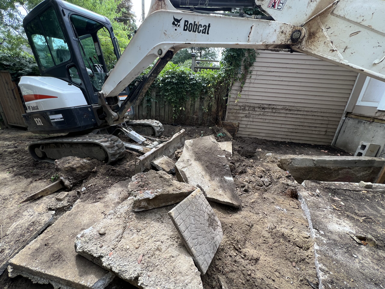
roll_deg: -4.6
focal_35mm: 13
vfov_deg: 89.9
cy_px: 144
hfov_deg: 106.2
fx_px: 145
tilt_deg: -20.4
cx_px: 192
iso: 32
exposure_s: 1/196
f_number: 1.8
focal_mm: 1.57
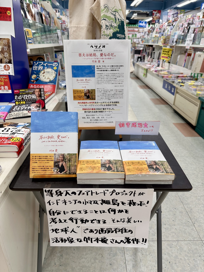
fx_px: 189
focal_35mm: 24
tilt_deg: -24.4
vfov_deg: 71.6
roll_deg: +1.7
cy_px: 136
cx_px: 102
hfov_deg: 56.8
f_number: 1.78
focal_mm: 6.86
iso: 64
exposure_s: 1/120
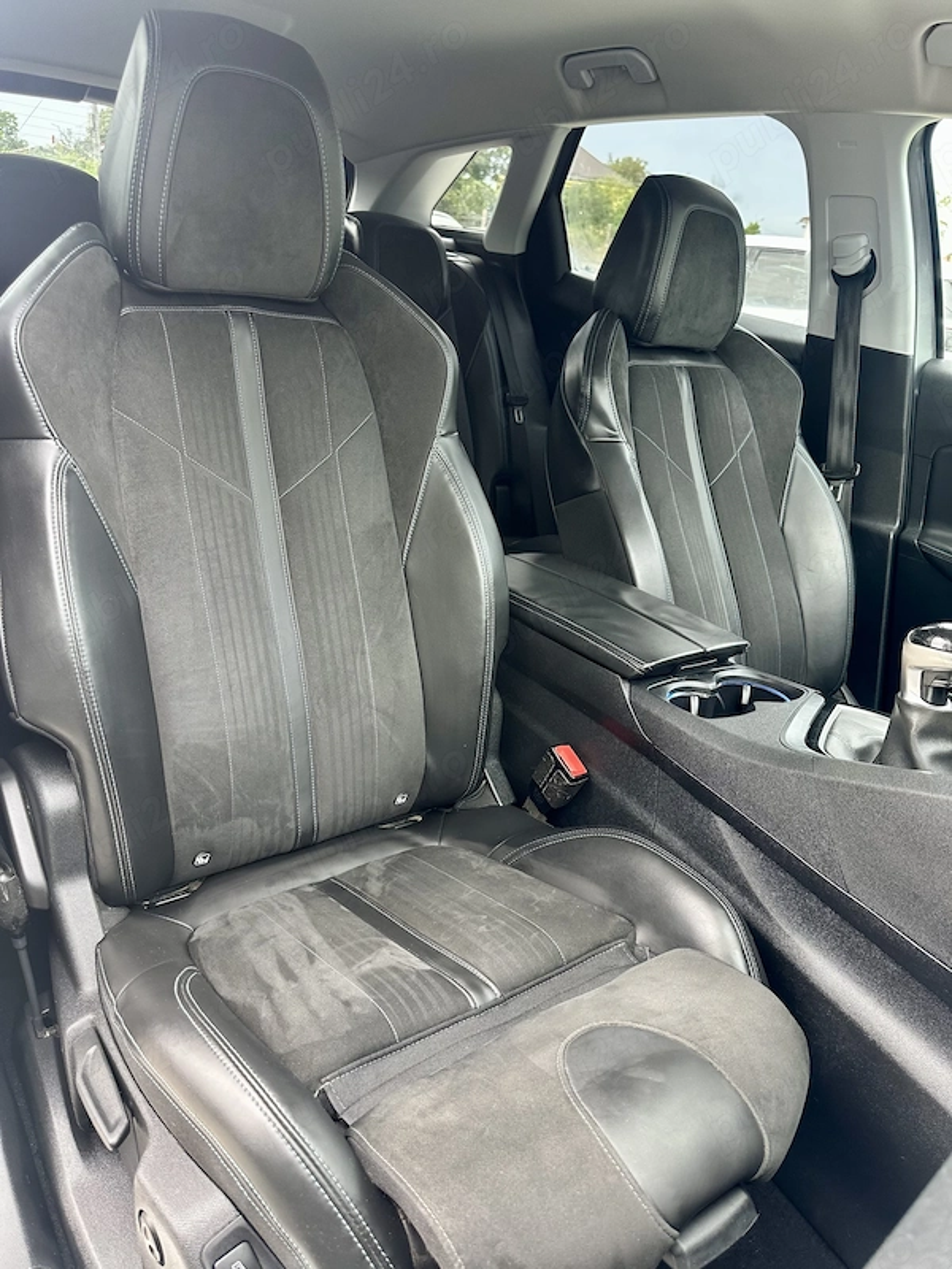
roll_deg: -7.6
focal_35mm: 24
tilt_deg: -21.8
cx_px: 476
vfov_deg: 71.6
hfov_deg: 56.8
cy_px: 634
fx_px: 880
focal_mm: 6.86
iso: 125
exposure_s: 1/121
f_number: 1.78
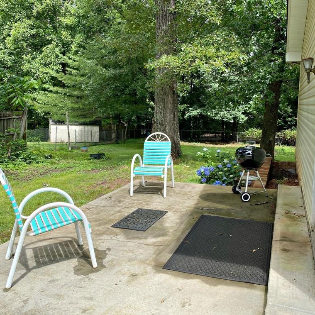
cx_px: 177
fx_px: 319
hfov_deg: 52.4
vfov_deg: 52.5
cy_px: 157
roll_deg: +0.3
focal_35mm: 31
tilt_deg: -7.9
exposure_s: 1/957
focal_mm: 4.25
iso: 32
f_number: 1.8
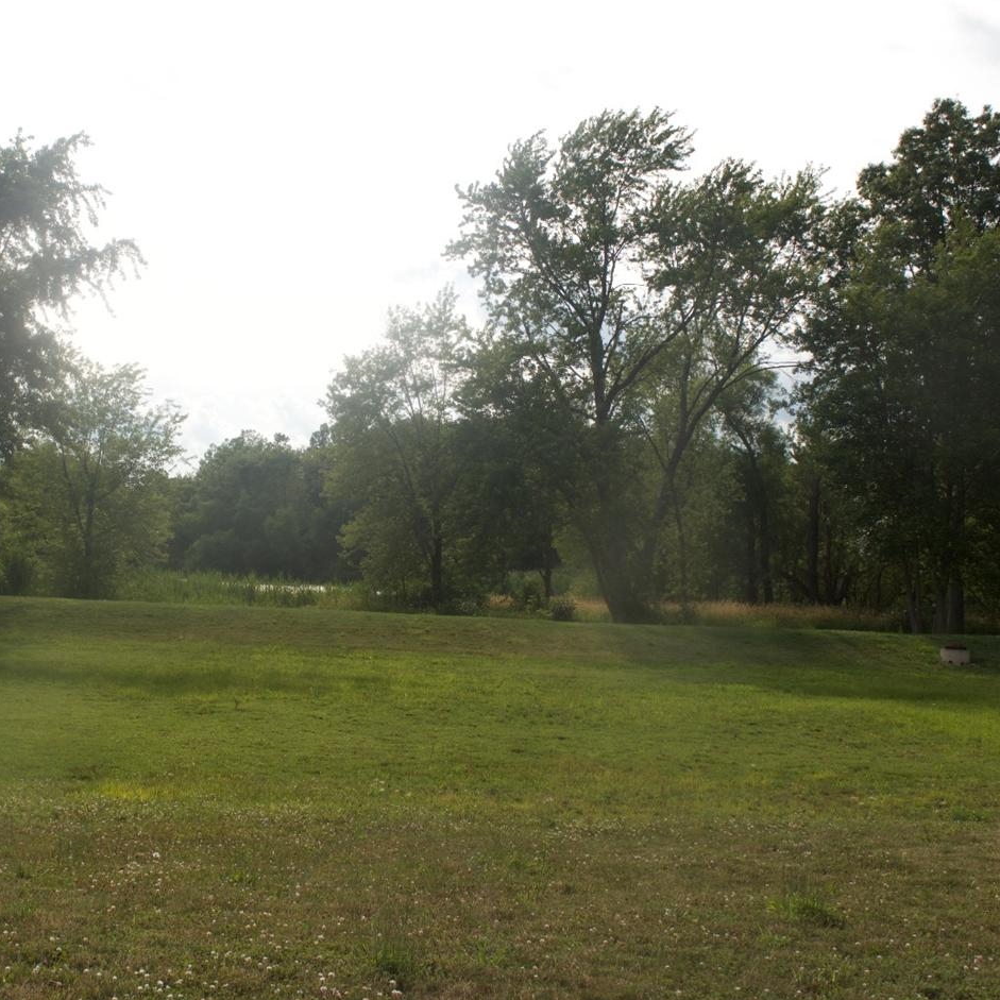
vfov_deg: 36.3
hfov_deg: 35.9
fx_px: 1526
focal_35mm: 47
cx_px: 335
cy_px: 485
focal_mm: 23
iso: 100
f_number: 10
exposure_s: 1/200
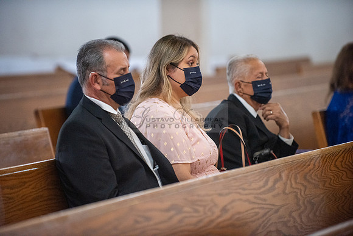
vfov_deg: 6.9
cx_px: 176
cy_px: 118
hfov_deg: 10.3
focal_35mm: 200
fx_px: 1961
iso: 2000
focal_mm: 200
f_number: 2.8
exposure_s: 1/200
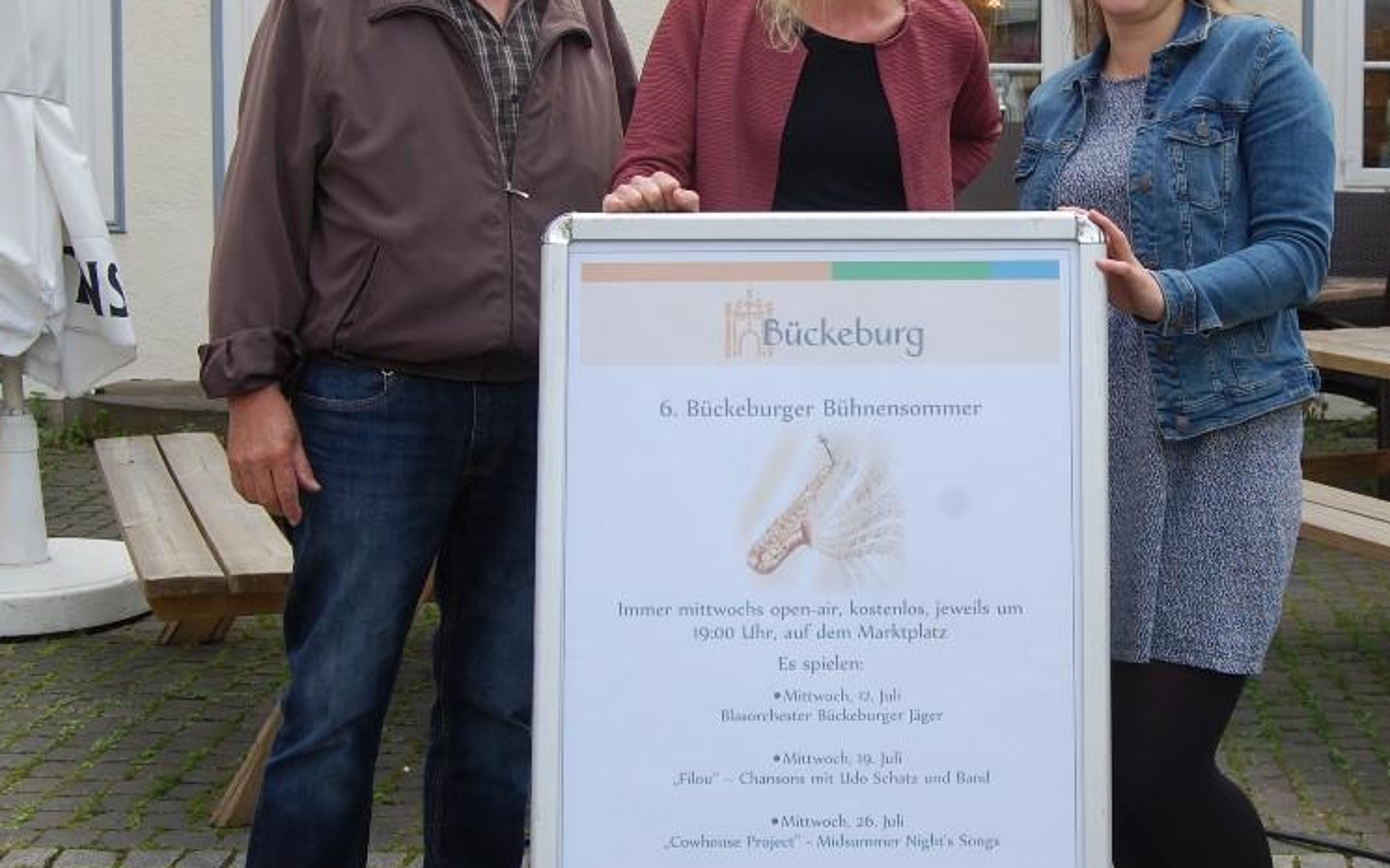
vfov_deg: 20.3
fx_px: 2424
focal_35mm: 64
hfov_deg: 31.8
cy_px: 379
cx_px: 896
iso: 200
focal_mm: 26
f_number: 7.1
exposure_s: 1/200
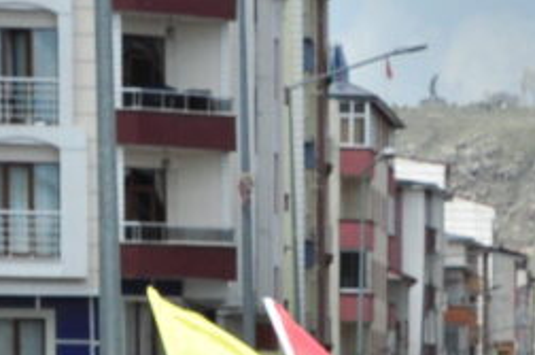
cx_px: 527
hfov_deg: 5.4
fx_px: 5651
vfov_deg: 3.5
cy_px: 816
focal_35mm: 381
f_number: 13
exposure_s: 1/640
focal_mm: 50
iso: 400
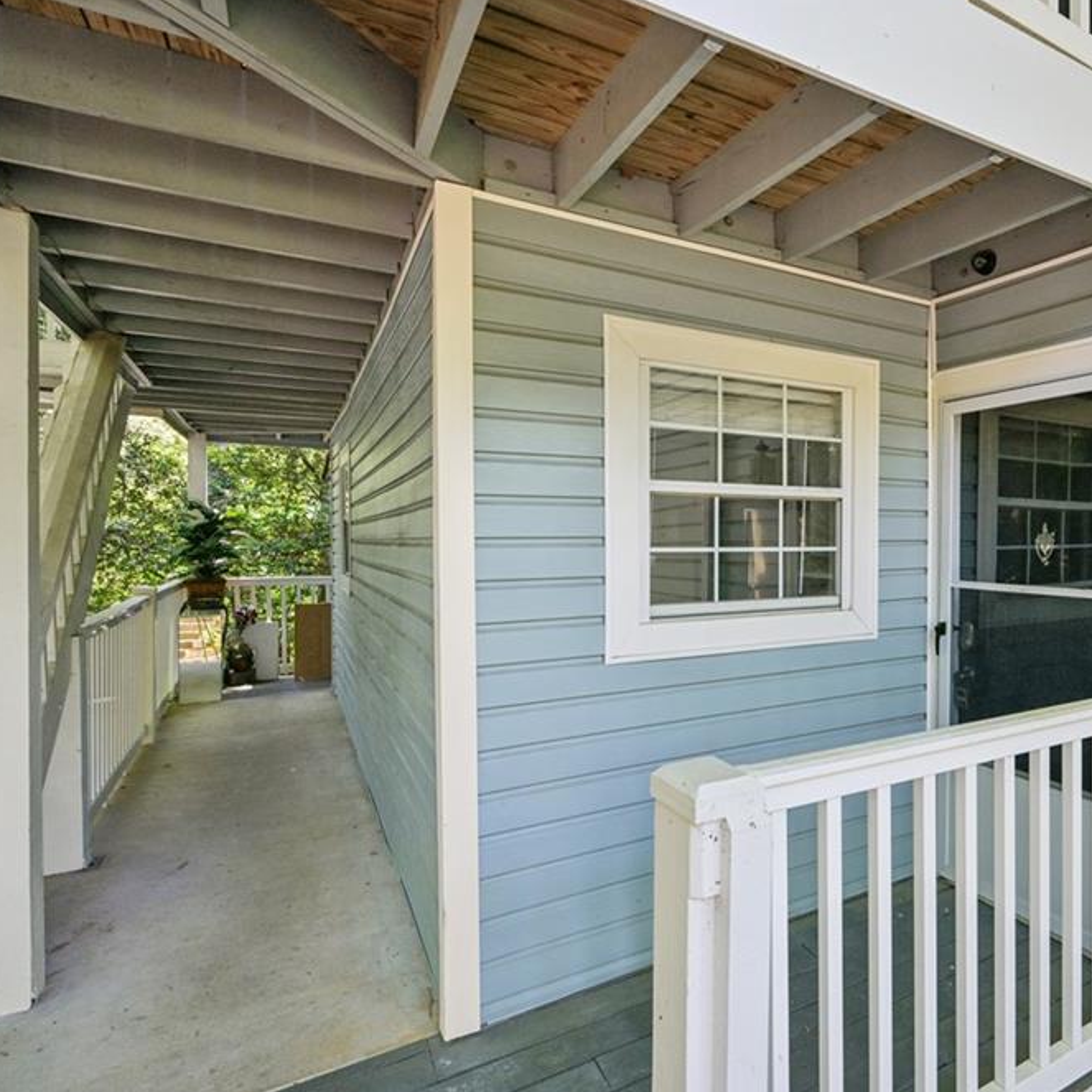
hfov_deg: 67.9
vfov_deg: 72.1
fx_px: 749
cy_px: 547
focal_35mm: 21
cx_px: 807
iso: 400
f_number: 8
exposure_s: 1/60
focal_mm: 16
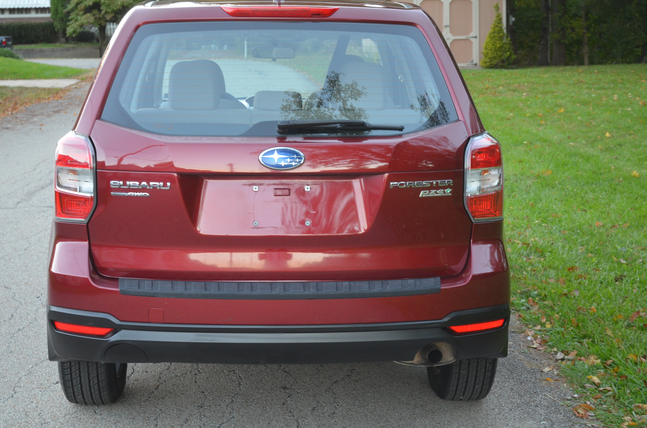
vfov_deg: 20.5
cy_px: 214
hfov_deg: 30.6
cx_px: 324
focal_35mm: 66
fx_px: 1184
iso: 800
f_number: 4.2
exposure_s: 1/50
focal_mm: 44
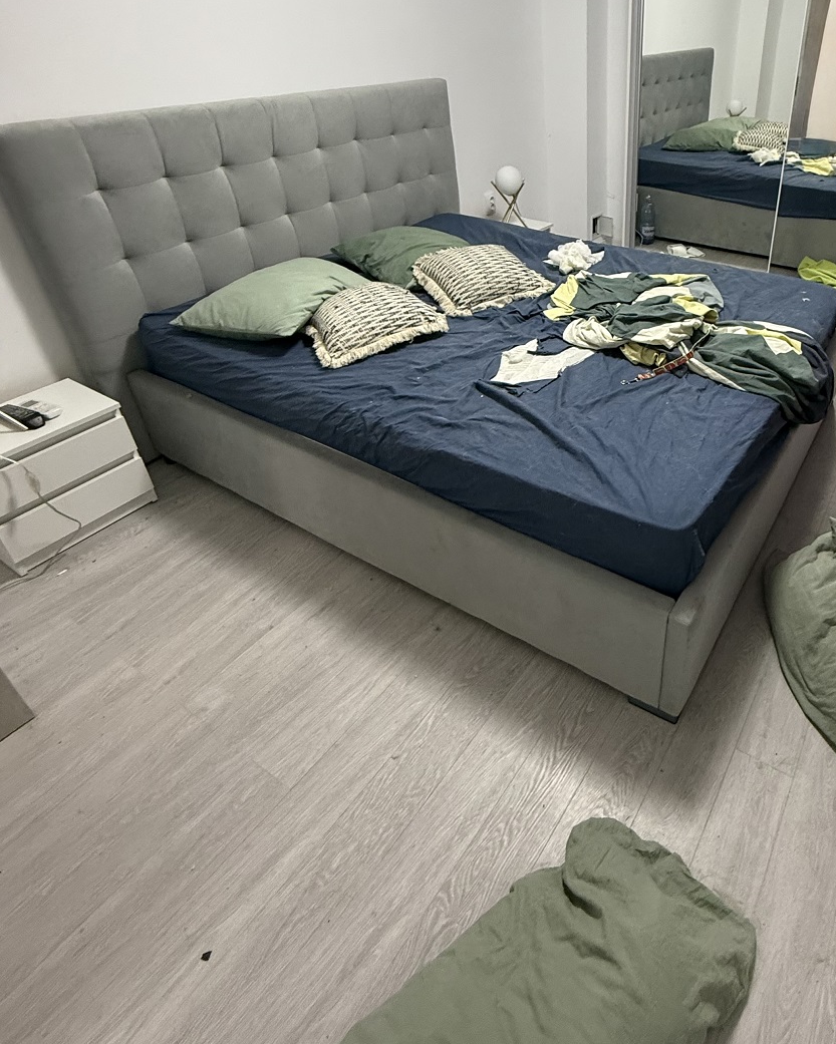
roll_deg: +0.4
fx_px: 649
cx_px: 594
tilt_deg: -29.5
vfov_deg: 76.3
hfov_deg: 62.9
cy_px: 395
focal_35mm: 21
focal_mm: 2.22
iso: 320
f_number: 2.2
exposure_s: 1/50
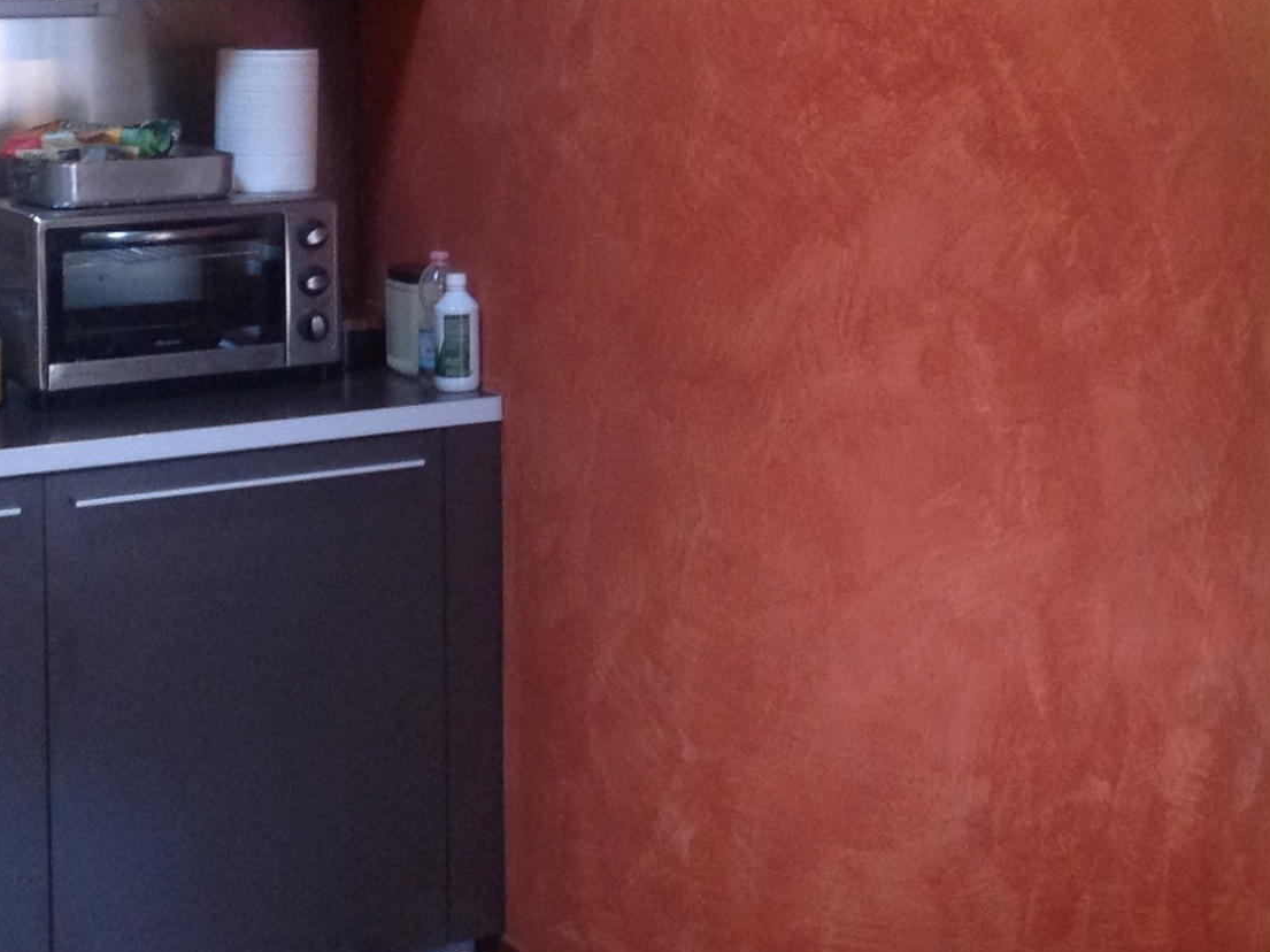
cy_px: 44
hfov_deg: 24.1
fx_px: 2971
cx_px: 786
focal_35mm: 81
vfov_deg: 17.8
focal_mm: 4.28
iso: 200
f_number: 2.4
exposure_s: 1/15
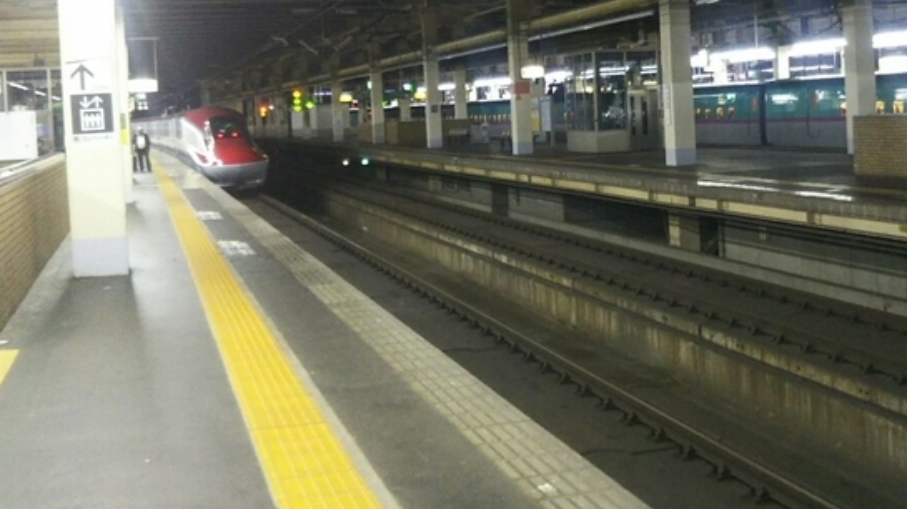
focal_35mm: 48
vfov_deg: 24.7
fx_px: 1154
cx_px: 554
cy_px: 145
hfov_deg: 42.7
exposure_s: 1/30
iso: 200
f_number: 2.2
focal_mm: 4
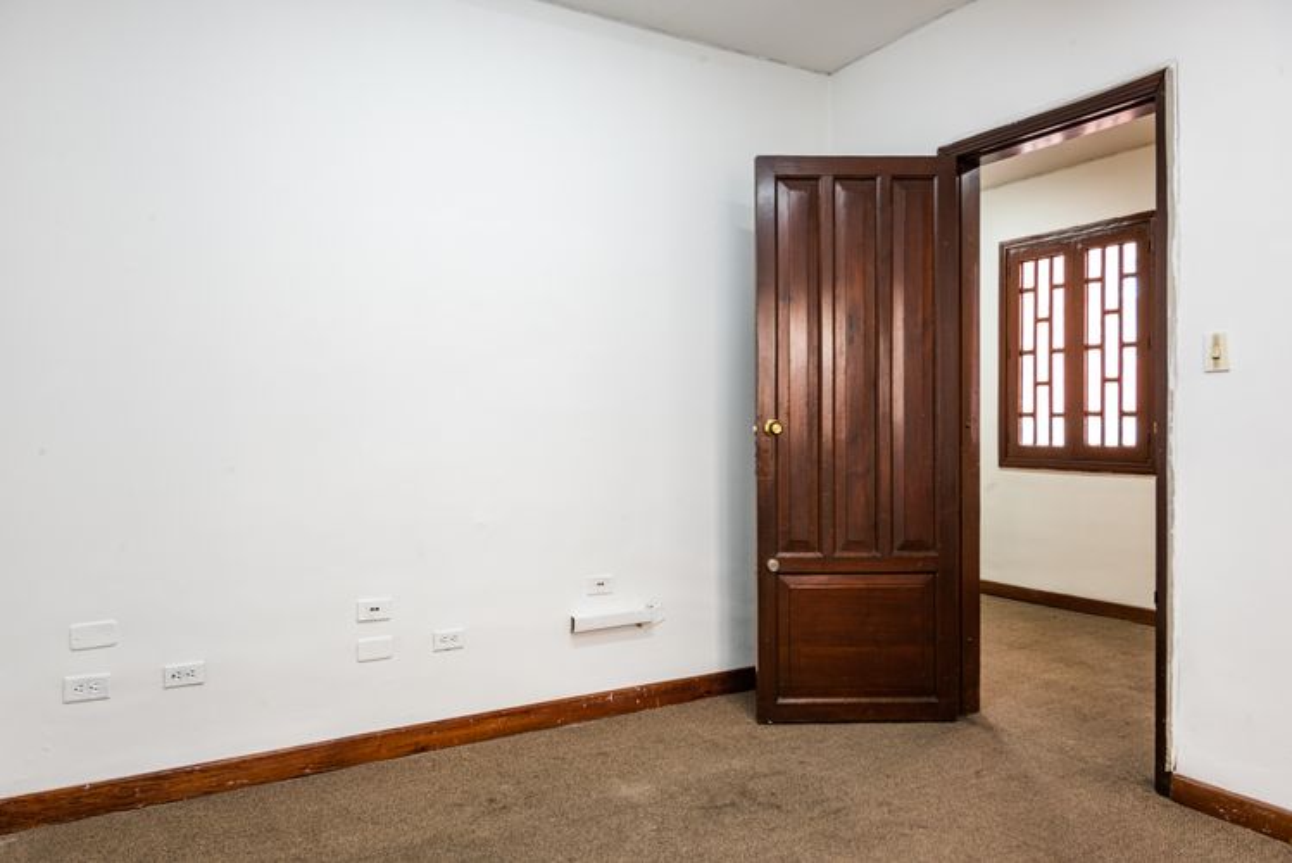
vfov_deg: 51.7
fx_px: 889
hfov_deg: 72.0
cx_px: 646
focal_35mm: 25
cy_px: 432
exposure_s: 1/1.67
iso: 100
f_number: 11
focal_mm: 24
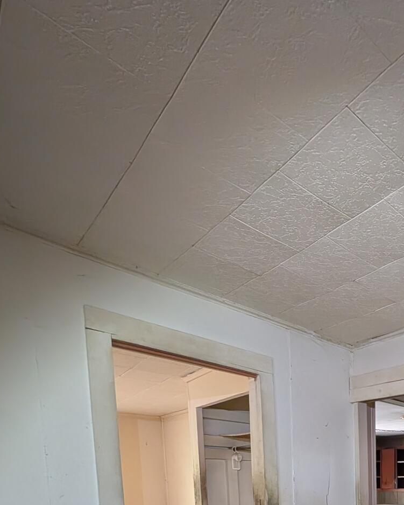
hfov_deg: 48.9
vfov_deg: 51.2
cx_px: 383
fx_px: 373
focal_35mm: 25
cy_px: 528
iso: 2167
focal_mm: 2.23
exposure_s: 1/23.8
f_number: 1.95
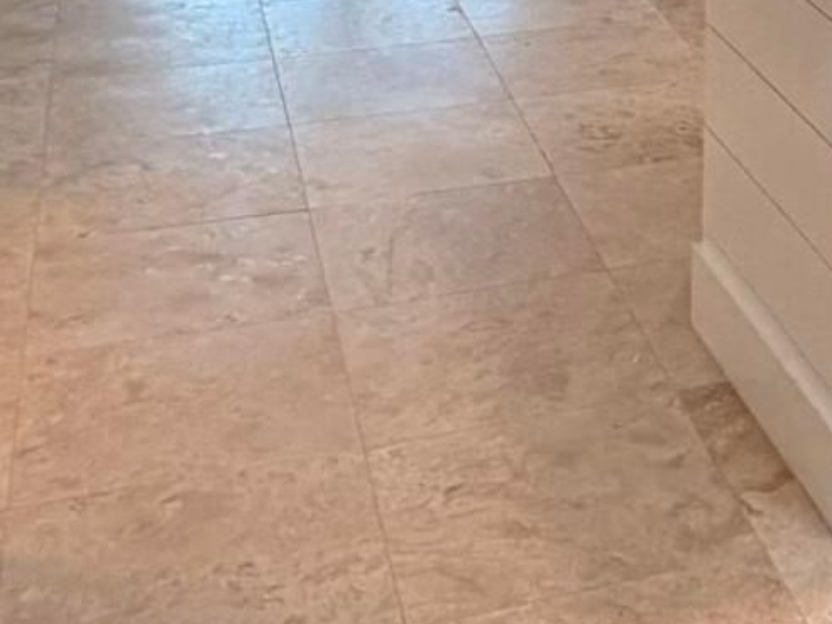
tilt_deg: -6.9
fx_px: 1971
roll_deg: -1.6
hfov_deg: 21.9
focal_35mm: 82
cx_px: 1015
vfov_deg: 16.2
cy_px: -355
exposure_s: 1/120
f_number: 2.2
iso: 200
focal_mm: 2.22
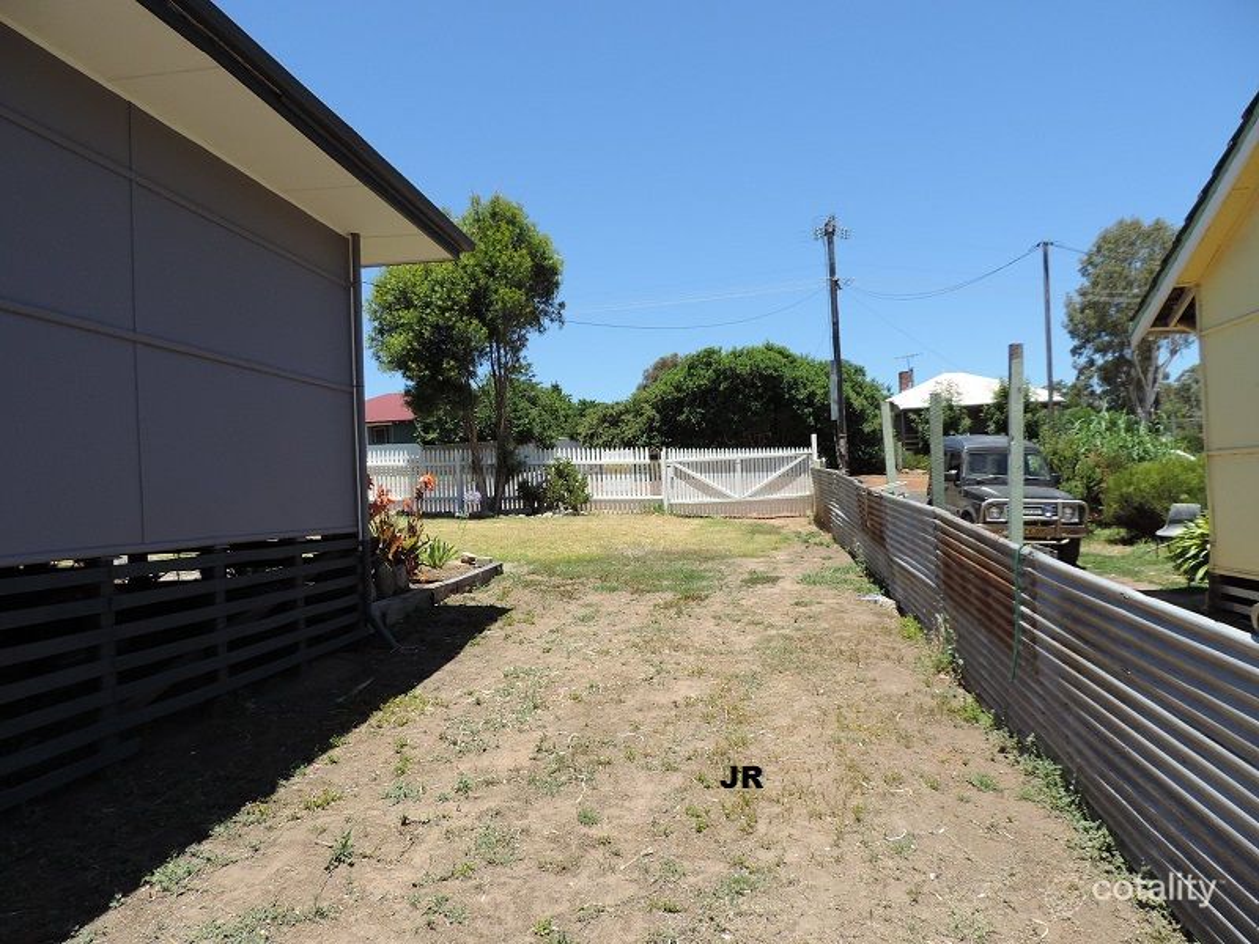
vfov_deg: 56.8
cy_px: 472
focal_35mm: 24
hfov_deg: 71.6
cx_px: 630
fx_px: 873
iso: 80
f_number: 3
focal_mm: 4.3
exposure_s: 1/800
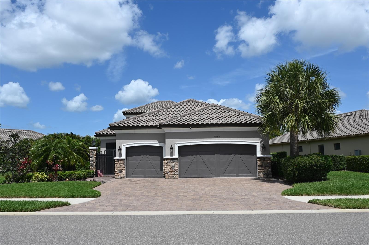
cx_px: 184
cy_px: 122
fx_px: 317
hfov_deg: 60.3
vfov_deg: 42.3
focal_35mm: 31
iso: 100
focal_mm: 21
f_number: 8
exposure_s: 1/500
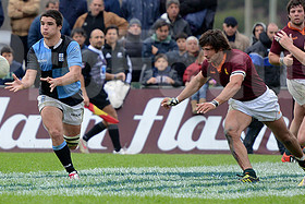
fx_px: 3518
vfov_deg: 3.3
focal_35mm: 415
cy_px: 63
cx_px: 64
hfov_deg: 5.0
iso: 800
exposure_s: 1/500
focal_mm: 200
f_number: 2.8
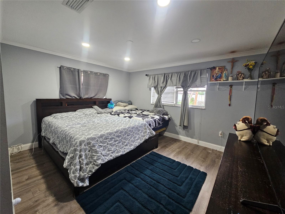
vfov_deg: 89.9
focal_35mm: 13
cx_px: 142
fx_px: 107
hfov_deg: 106.2
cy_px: 107
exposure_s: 1/40
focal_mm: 2.2
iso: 320
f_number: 2.2
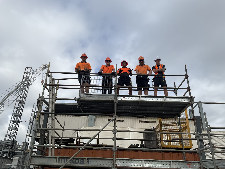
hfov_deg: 61.7
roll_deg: -4.7
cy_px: 84
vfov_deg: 48.2
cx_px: 112
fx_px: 188
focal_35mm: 29
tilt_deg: +24.7
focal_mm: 3
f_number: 1.8
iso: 16
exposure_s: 1/2141
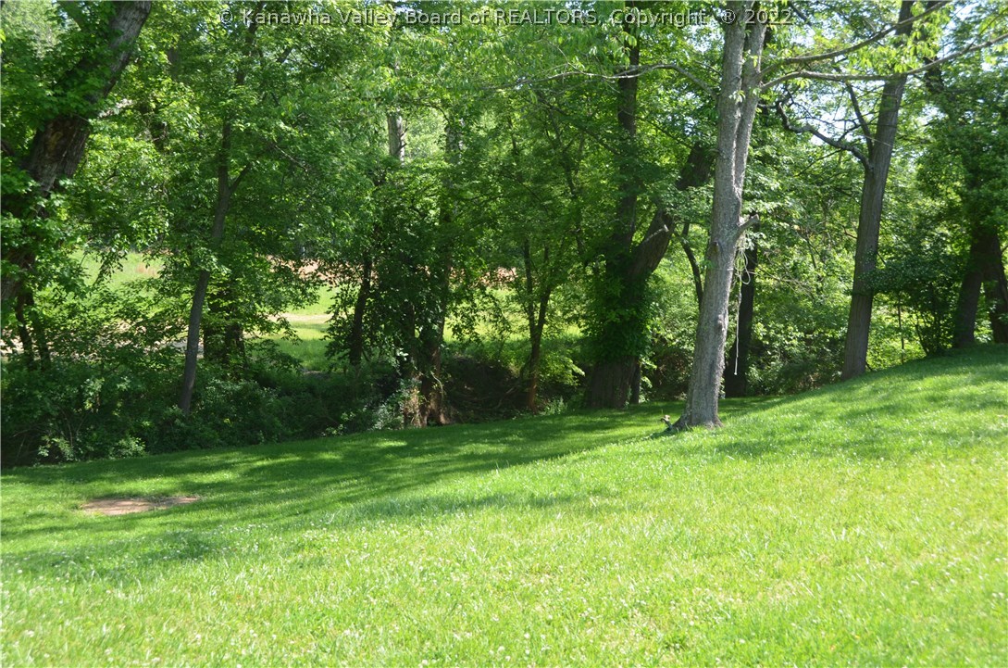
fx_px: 1299
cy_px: 334
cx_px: 504
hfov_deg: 42.4
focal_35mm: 46
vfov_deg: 28.8
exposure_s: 1/200
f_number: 6.3
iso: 200
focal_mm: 31
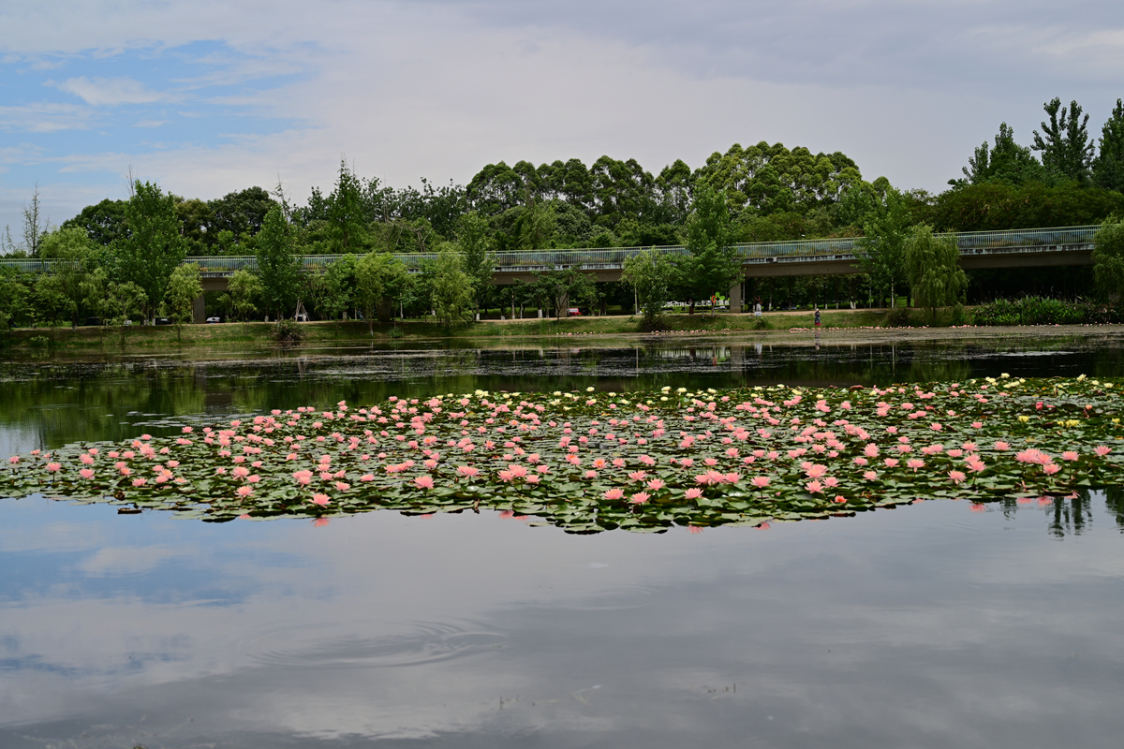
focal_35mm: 47
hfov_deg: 41.9
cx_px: 562
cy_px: 374
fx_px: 1467
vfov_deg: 28.6
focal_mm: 47
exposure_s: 1/640
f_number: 4.5
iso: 100
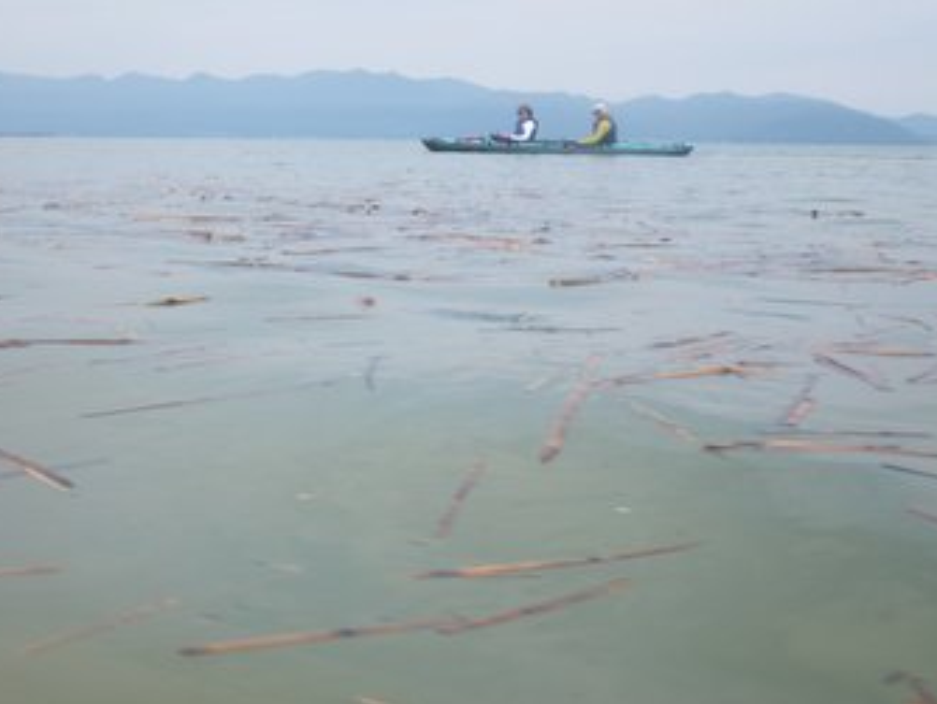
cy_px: 366
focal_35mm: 44
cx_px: 471
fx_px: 1192
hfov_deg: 42.9
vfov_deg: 32.9
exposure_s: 1/160
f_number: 5
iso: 50
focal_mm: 7.5
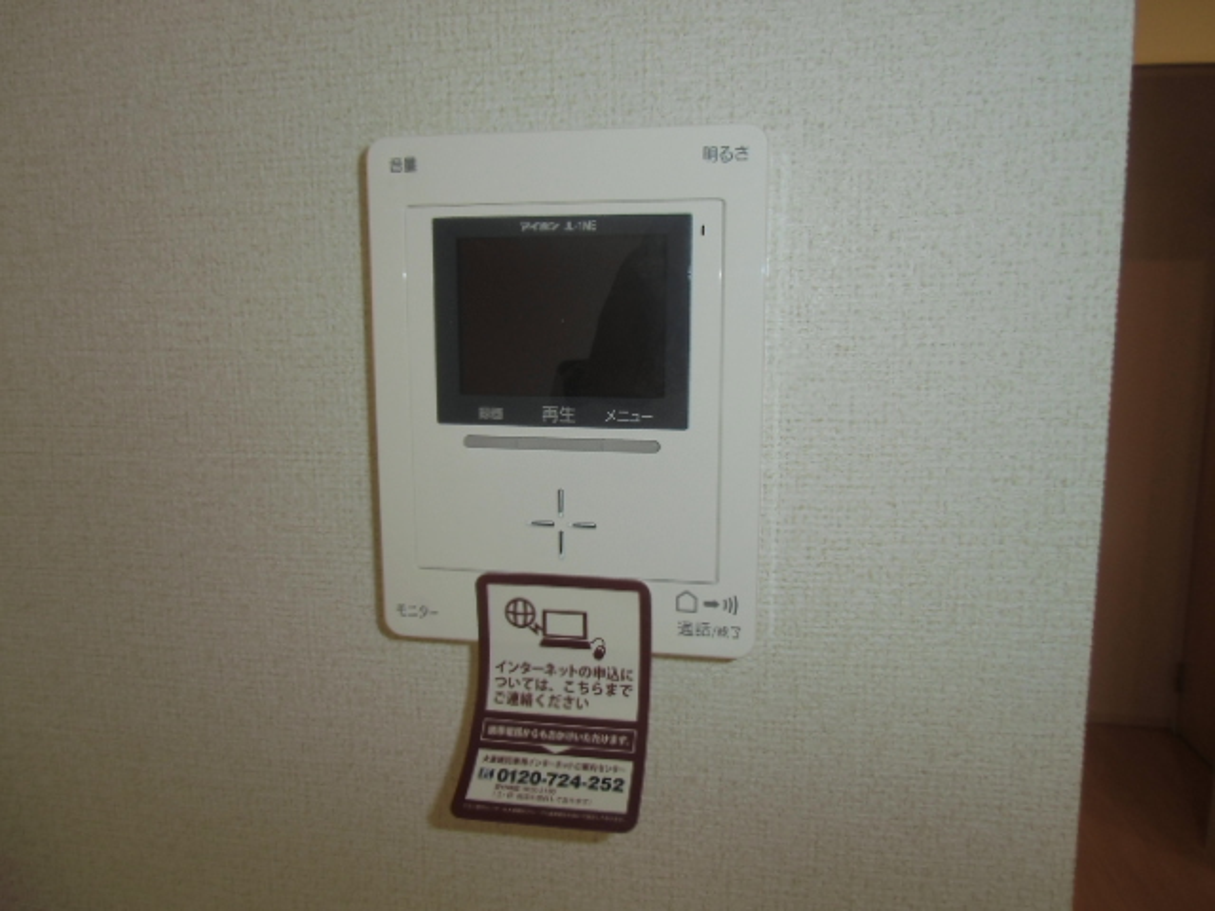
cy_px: 456
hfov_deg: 71.6
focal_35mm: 24
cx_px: 608
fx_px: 842
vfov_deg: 56.8
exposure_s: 1/50
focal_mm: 4.24
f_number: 3
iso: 64
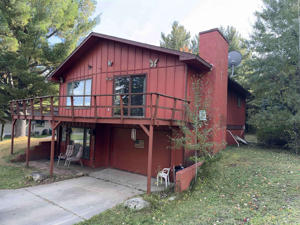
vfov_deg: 56.8
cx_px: 150
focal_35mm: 24
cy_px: 112
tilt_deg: +1.5
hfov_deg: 71.6
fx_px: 208
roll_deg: -1.7
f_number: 1.78
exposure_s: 1/419
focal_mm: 6.76
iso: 64
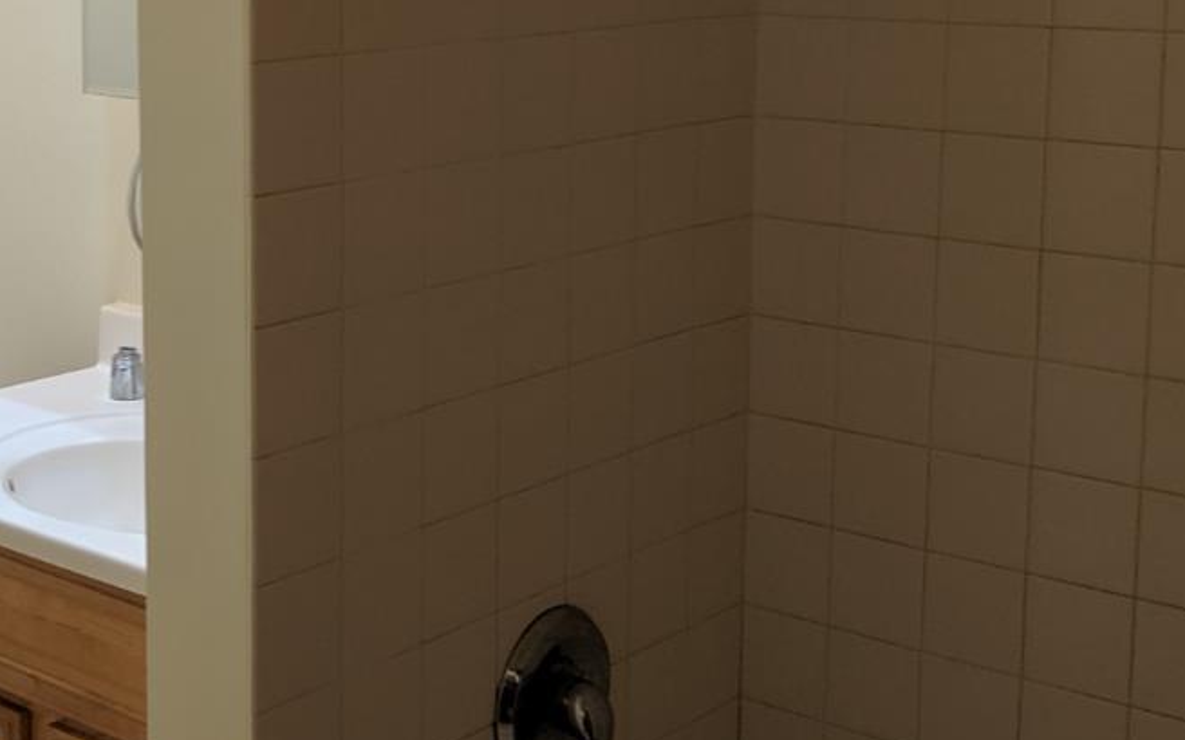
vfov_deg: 20.4
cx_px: 341
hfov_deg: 32.0
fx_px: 2035
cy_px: 134
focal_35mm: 63
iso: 244
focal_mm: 4.67
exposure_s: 1/60
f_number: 2
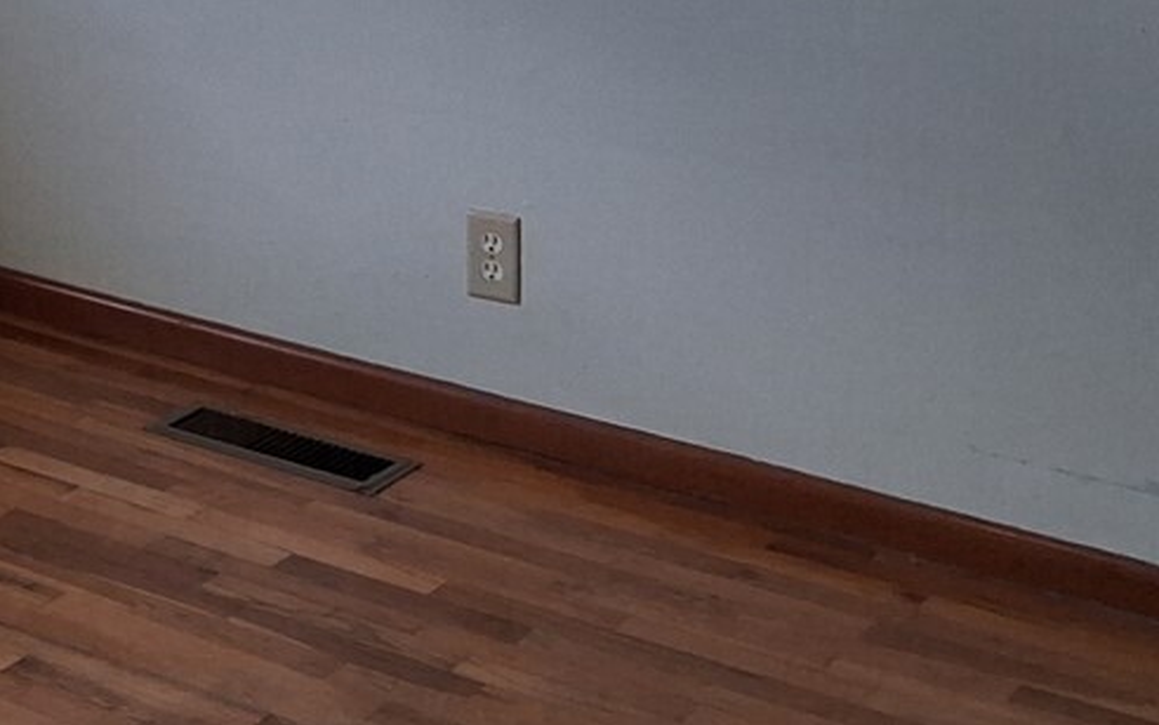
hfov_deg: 19.8
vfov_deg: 13.0
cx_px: -495
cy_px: -494
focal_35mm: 93
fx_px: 2939
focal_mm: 4
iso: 50
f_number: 1.8
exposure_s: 1/100
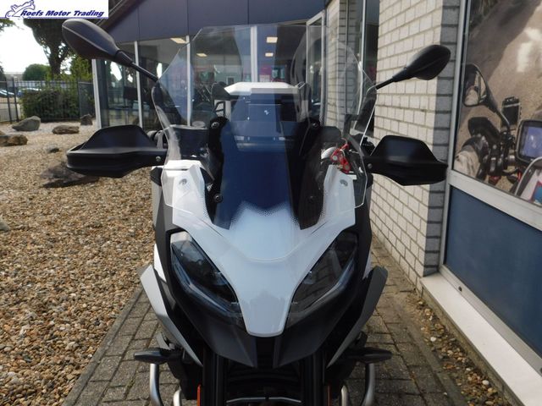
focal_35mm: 30
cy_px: 203
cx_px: 271
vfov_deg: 46.8
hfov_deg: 60.0
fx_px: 470
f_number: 3.2
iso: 125
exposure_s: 1/500
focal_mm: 5.3
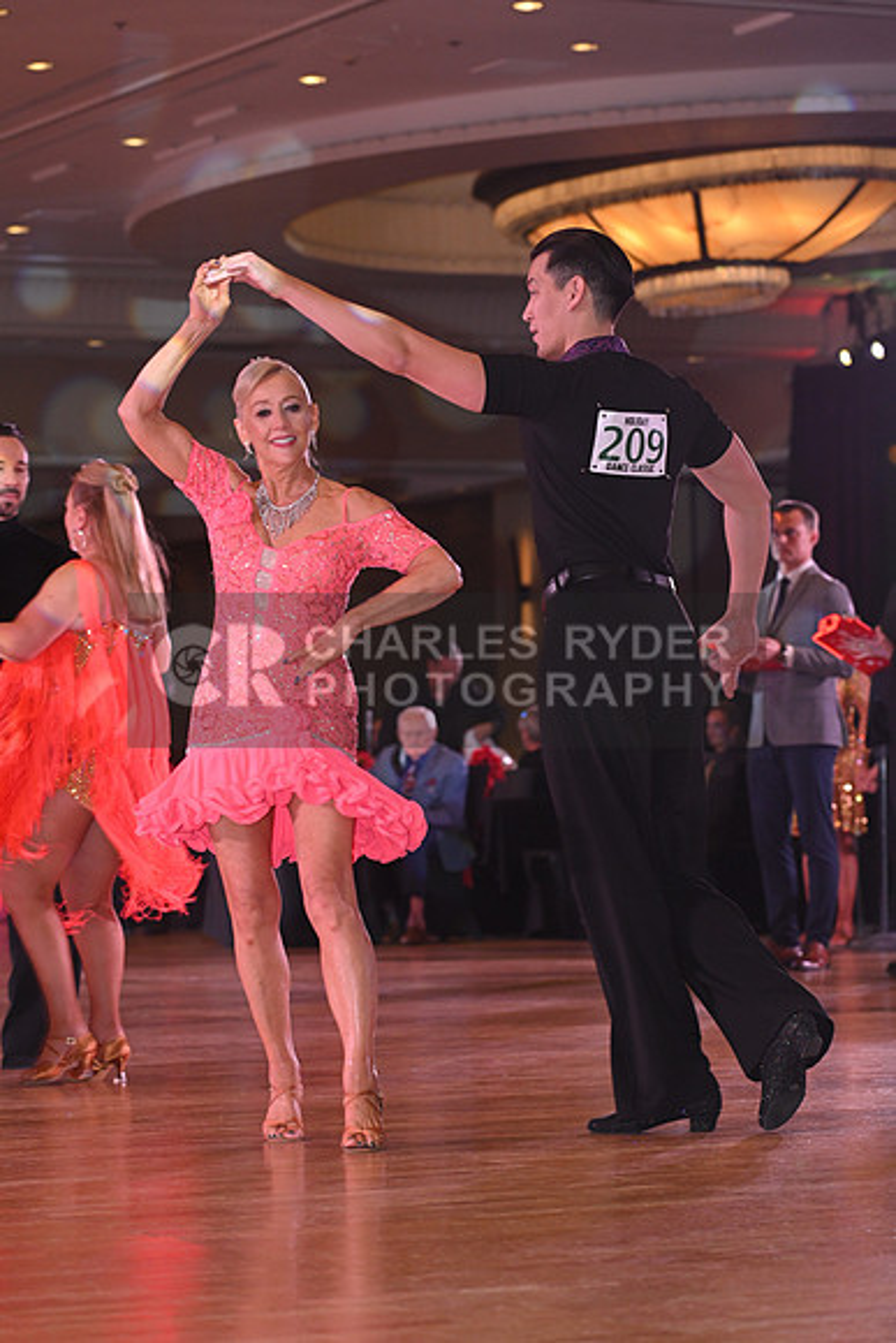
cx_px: 448
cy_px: 672
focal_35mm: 120
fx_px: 4477
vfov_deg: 17.1
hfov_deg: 11.4
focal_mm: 120
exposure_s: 1/200
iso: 2000
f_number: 5.6
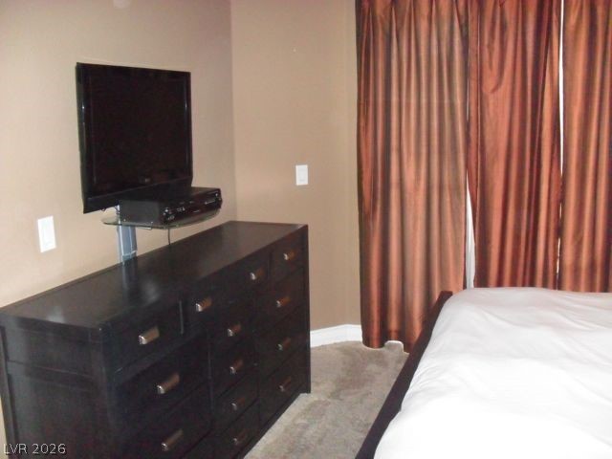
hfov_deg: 52.6
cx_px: 306
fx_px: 619
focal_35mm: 35
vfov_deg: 40.7
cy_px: 230
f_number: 3
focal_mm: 6.3
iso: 640
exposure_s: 1/45
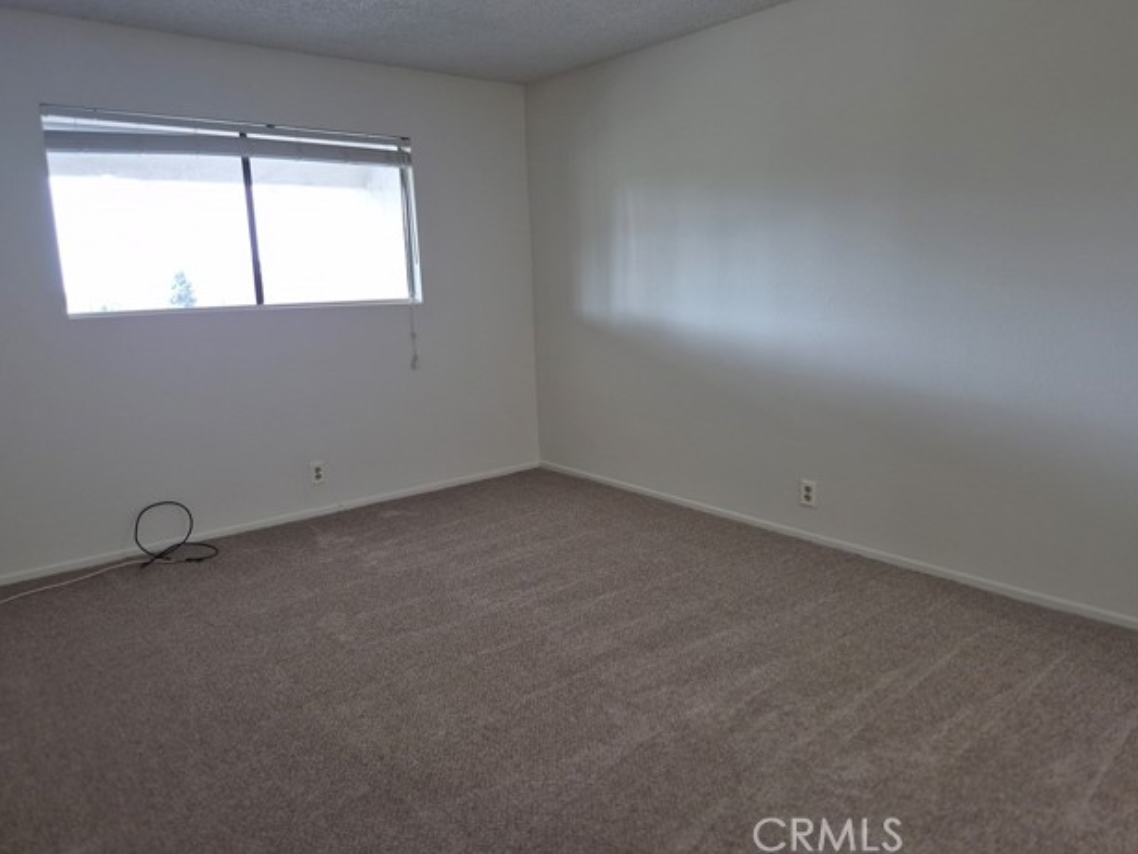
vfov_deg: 56.8
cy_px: 416
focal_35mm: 24
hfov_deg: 71.6
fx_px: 789
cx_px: 572
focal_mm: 5.4
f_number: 1.8
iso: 200
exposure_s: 1/120
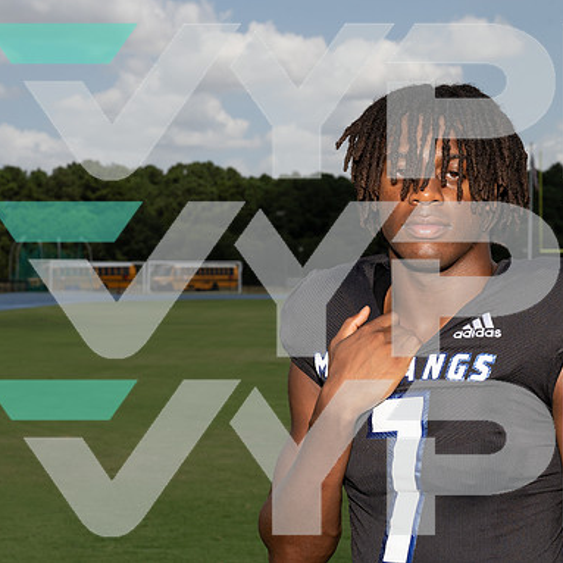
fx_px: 1656
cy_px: 280
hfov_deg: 19.2
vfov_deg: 19.3
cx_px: 363
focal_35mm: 90
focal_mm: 70
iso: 100
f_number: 11
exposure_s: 1/250
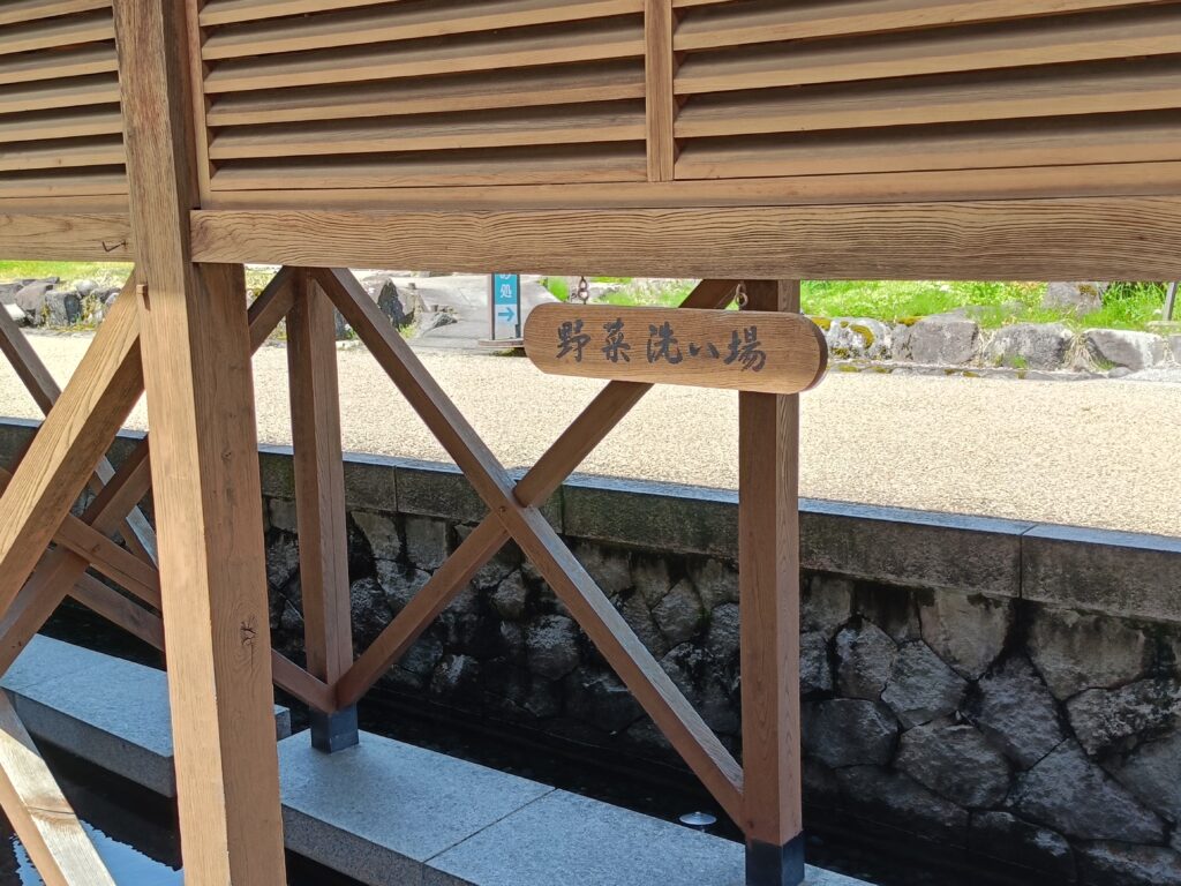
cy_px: 443
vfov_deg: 36.8
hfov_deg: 47.9
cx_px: 590
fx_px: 1331
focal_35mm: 39
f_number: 1.7
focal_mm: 4.7
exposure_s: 1/120
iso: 64
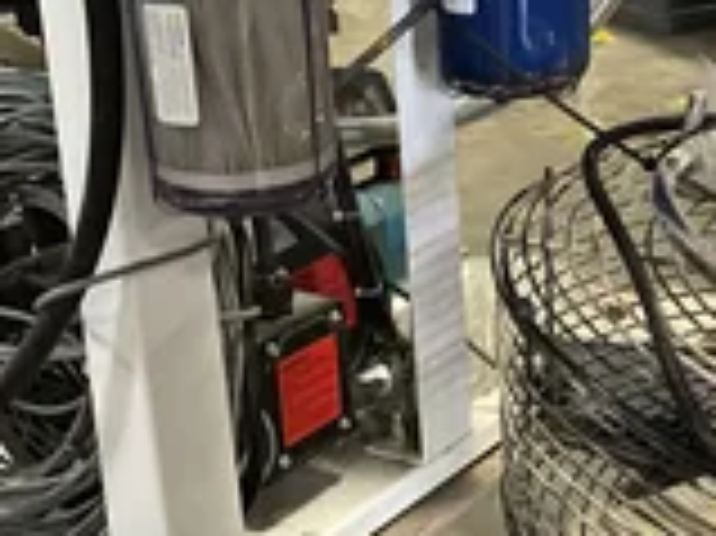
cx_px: 383
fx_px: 1509
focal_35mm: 73
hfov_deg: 26.7
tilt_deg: -23.0
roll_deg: +4.4
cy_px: 329
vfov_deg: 20.1
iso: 320
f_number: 1.8
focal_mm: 3
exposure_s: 1/41
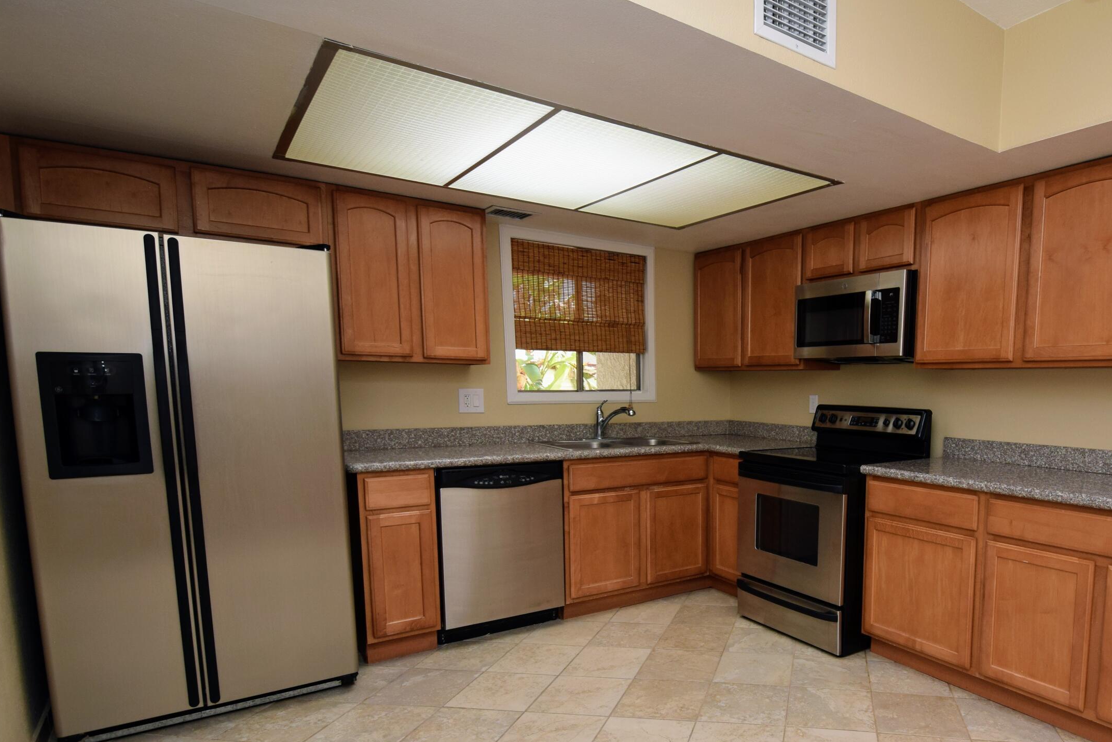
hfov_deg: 78.4
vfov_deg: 58.5
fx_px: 649
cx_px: 747
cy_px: 476
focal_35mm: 21
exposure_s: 1/160
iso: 400
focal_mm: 10
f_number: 6.3
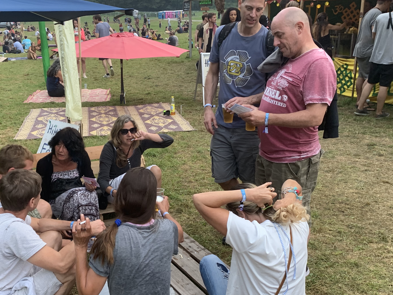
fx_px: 431
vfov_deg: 37.7
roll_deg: +2.1
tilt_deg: -17.9
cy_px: 167
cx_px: 145
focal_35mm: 38
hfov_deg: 48.5
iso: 125
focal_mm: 4.25
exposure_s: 1/60
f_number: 1.8
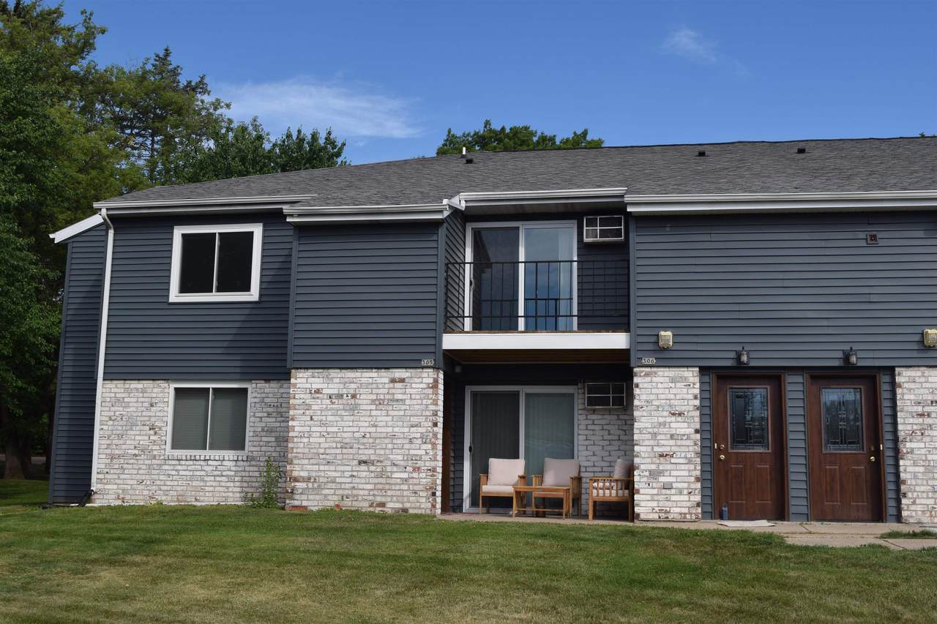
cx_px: 468
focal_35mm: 40
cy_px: 312
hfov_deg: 47.9
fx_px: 1054
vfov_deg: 33.0
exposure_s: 1/320
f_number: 9
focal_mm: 27
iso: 200
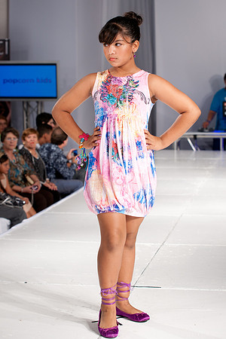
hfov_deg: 19.5
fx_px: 659
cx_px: 113
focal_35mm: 70
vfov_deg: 28.8
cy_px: 170
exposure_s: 1/125
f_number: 5
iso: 200
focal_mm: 70
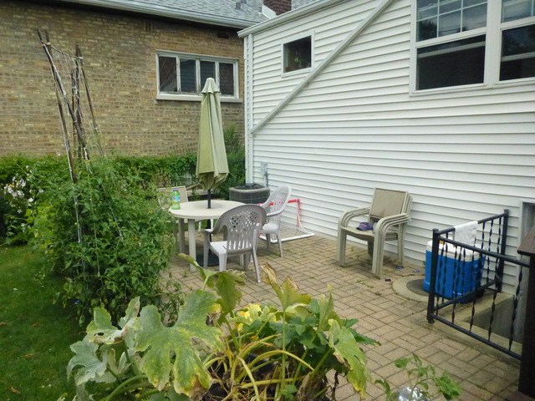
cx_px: 268
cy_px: 200
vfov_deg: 54.9
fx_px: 386
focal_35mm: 25
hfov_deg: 69.4
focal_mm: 4.5
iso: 1600
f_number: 9
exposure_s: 1/1600
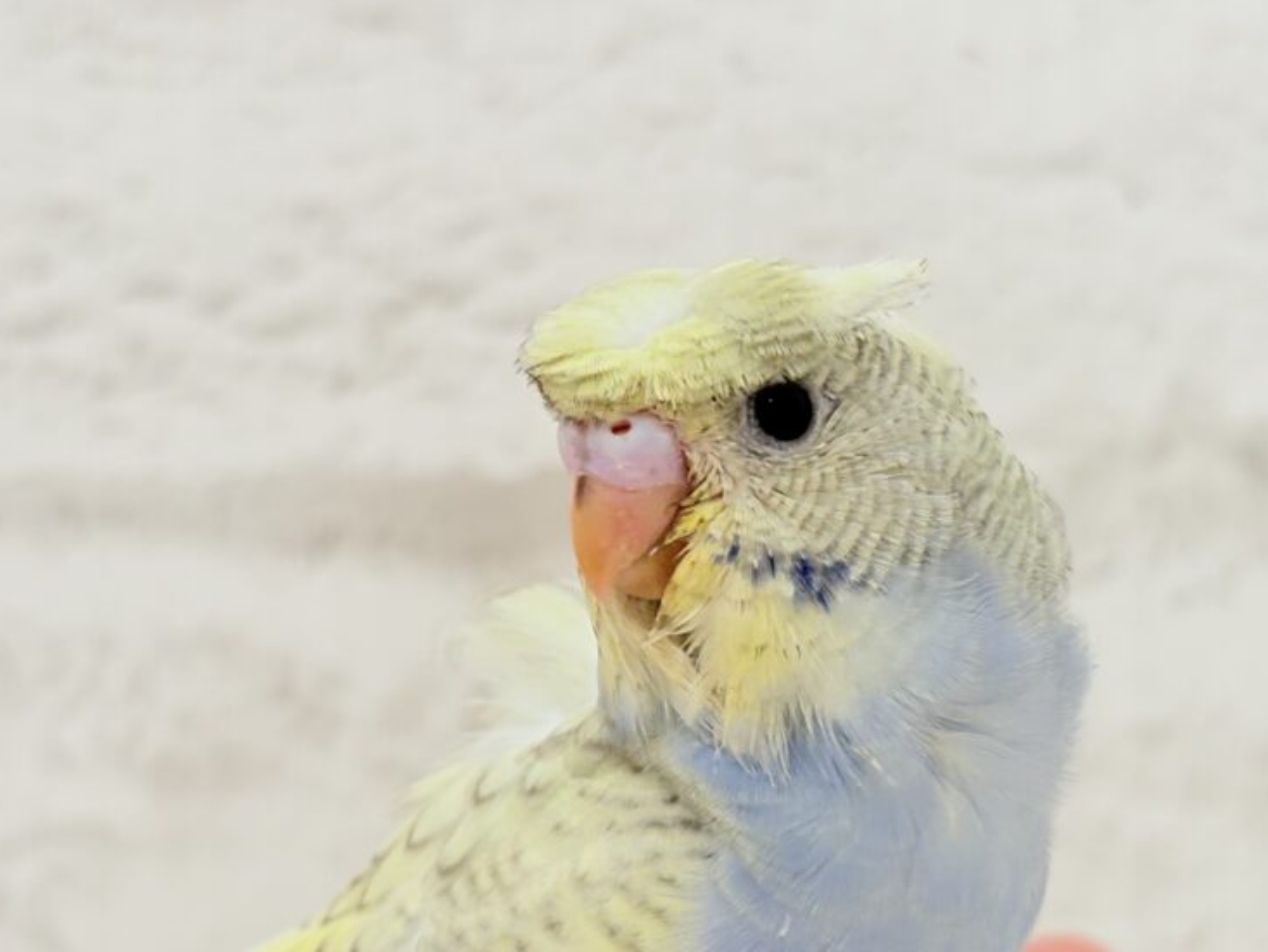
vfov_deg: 17.3
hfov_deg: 23.0
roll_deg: +1.0
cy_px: 734
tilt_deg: -1.3
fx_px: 3115
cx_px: 736
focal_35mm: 85
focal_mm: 5.96
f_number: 1.6
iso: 80
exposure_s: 1/100
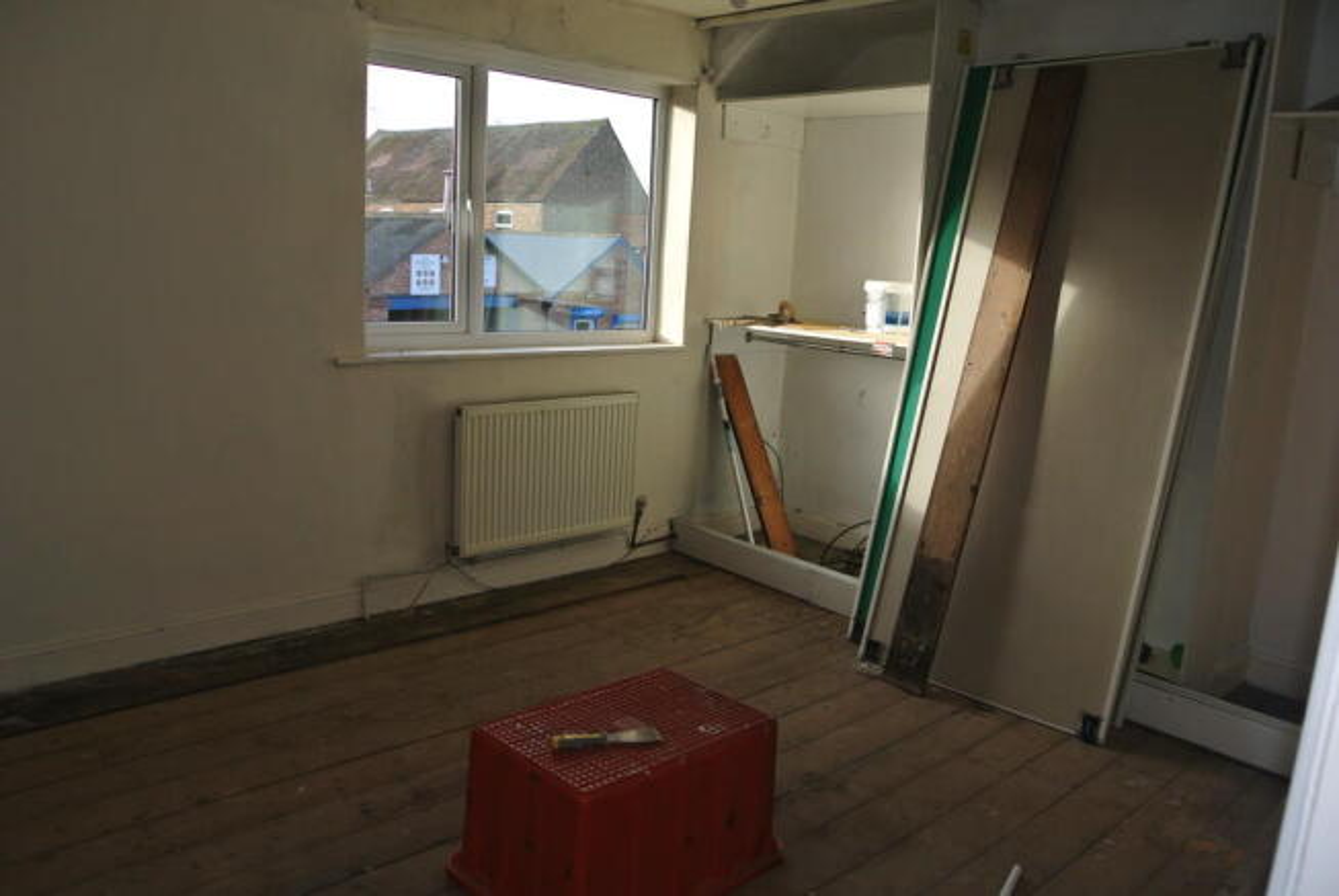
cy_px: 448
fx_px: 1005
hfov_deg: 67.3
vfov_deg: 48.0
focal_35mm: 27
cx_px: 670
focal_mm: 10
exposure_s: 1/60
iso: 100
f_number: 5.6
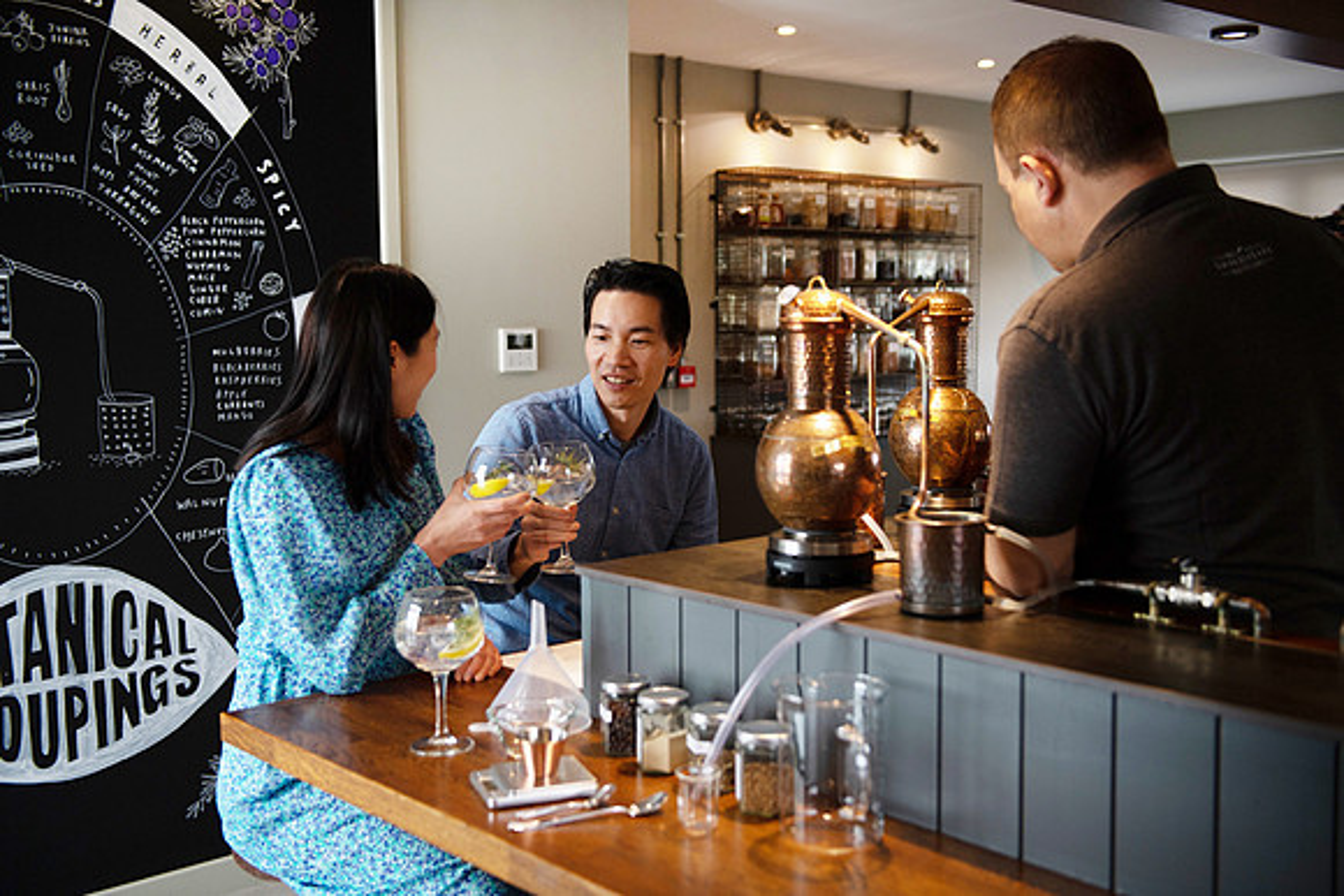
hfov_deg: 50.7
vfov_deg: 35.1
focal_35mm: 38
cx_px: 672
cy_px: 448
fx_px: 1419
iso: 400
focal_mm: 38
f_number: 2.8
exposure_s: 1/250
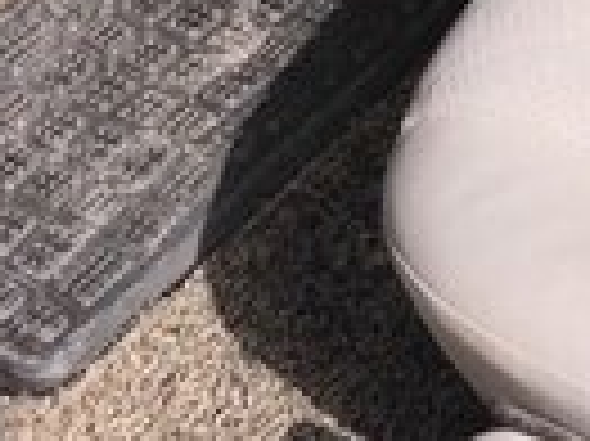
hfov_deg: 12.9
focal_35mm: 146
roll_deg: -1.0
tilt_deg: -26.4
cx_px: 865
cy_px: -637
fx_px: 2486
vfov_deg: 9.1
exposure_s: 1/615
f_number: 2.2
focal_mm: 4.15
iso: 25
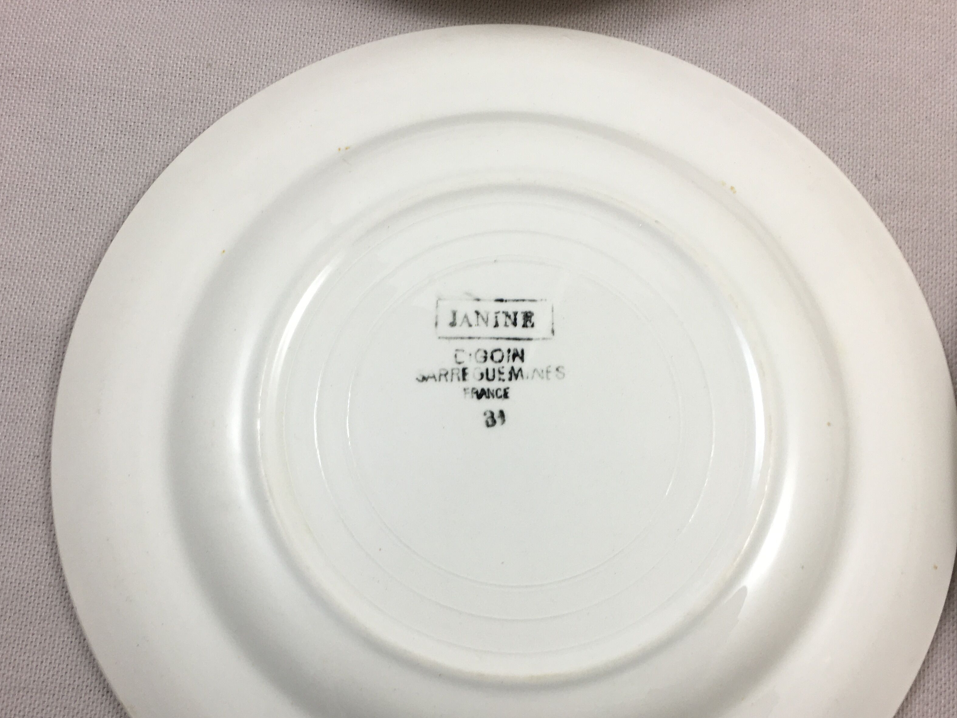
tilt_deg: -79.4
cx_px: 451
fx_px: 1023
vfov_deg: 38.4
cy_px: 453
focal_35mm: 37
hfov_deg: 50.1
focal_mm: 4.15
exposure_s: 1/50
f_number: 2.2
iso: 32
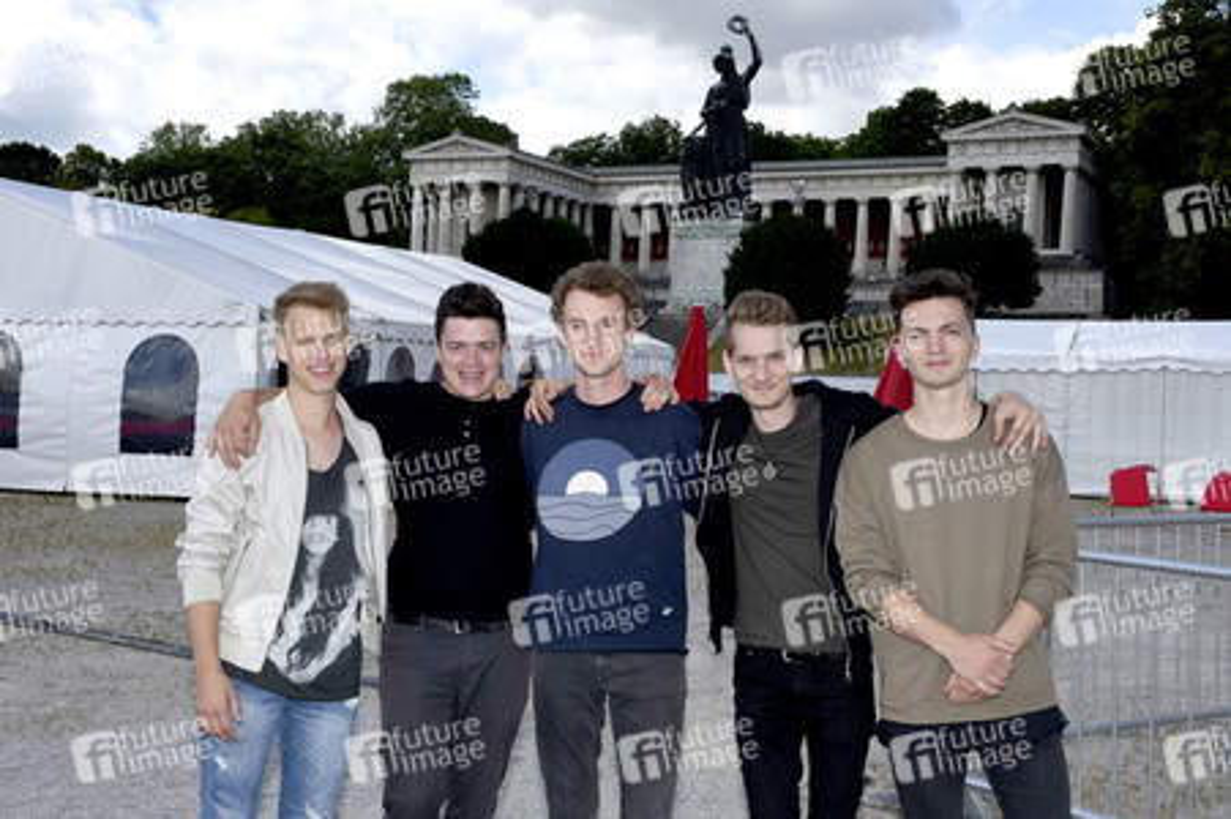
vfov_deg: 26.4
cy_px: 410
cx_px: 616
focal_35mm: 51
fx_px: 1743
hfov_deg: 38.9
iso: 100
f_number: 10
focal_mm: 34
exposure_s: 1/160
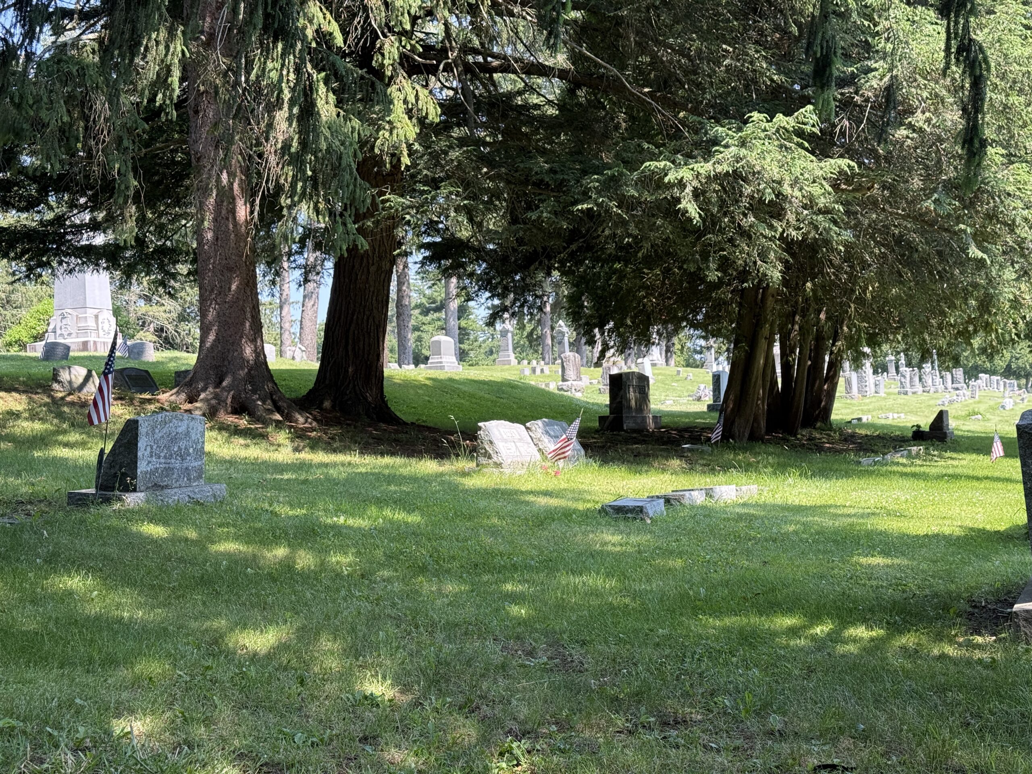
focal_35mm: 48
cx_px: 516
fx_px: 1431
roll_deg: +2.5
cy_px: 387
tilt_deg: +2.0
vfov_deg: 30.3
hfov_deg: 39.7
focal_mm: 6.76
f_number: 1.78
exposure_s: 1/472
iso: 64
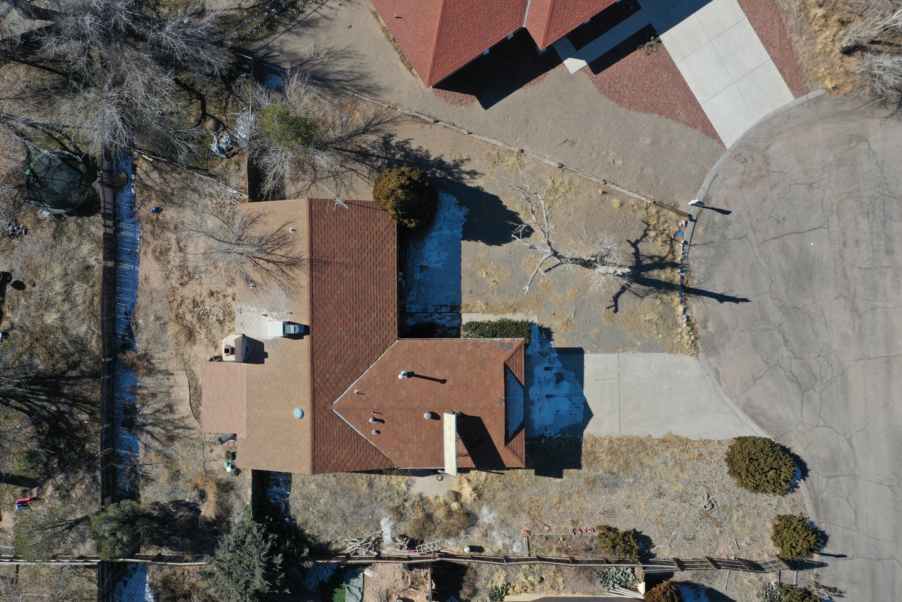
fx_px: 702
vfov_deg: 46.4
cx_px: 451
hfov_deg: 65.5
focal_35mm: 28
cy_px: 301
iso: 100
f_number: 5.6
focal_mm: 10.26
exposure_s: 1/500
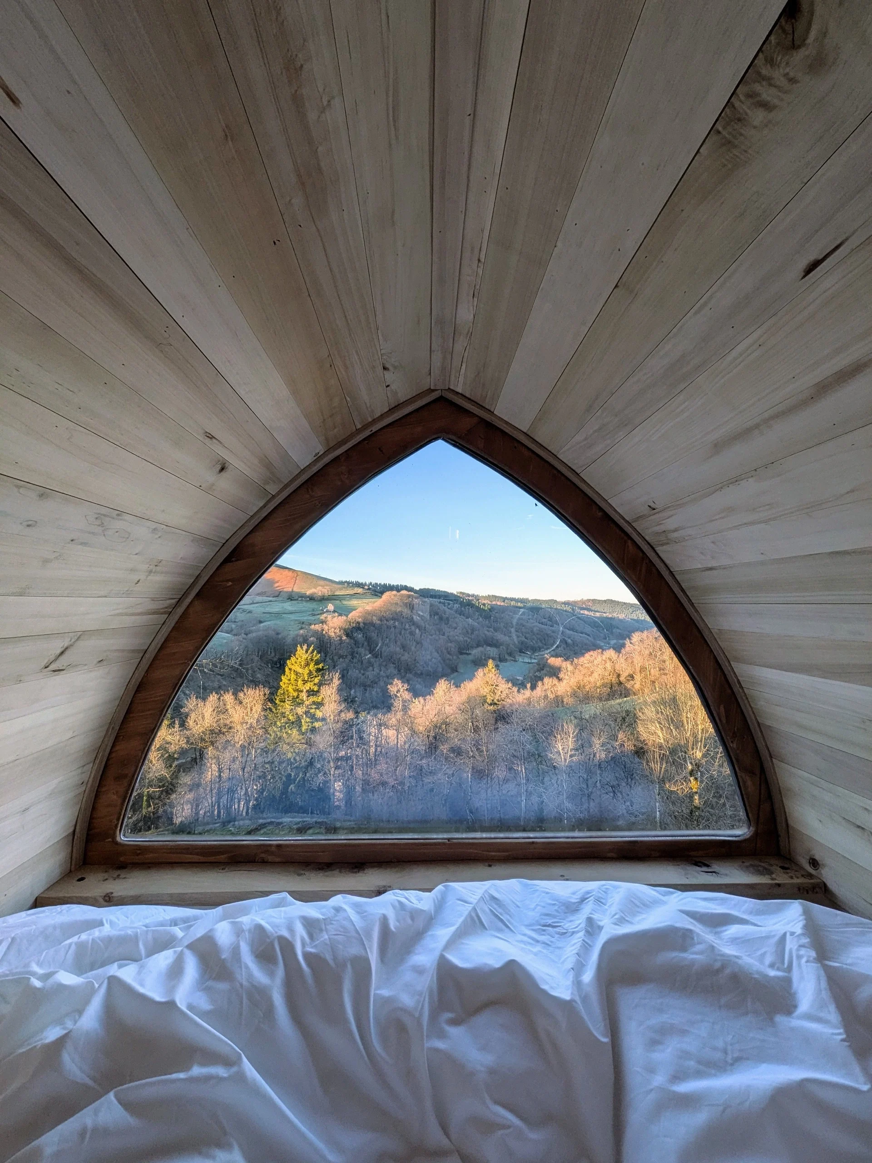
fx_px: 470
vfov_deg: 102.1
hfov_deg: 85.7
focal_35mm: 14
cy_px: 582
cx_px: 436
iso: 51
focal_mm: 1.83
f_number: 2.2
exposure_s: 1/354
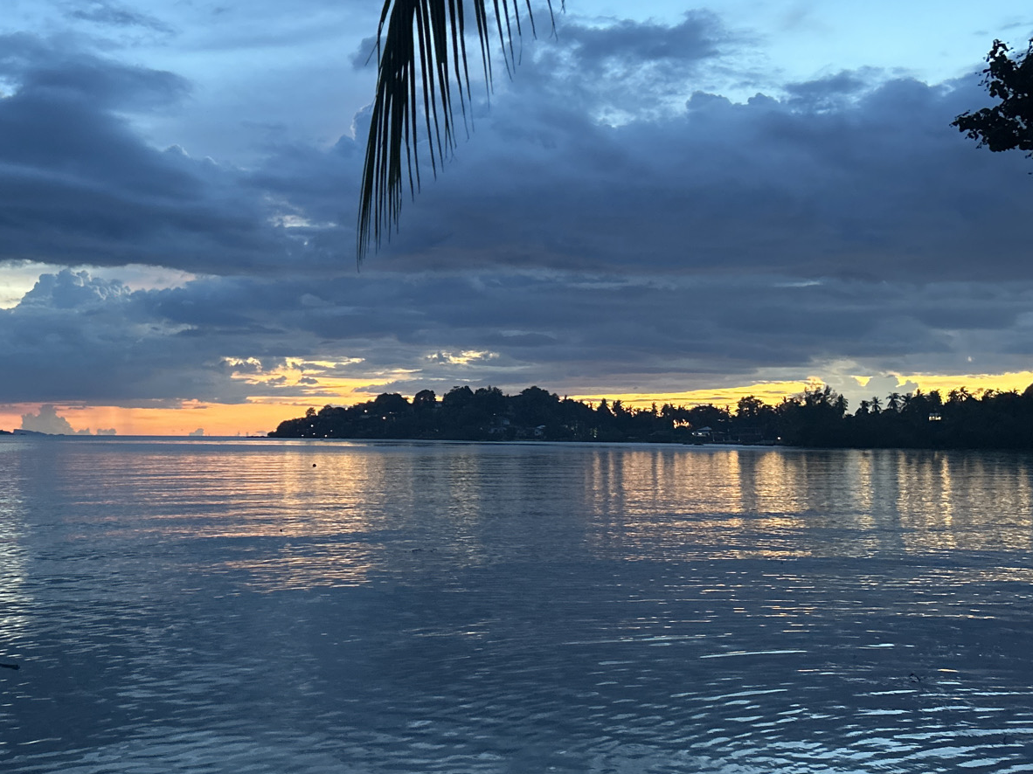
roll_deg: -0.5
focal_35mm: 44
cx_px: 306
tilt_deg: +3.6
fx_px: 1313
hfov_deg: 42.1
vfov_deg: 32.8
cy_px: 347
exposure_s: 1/53
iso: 500
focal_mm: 5.7
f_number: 1.5
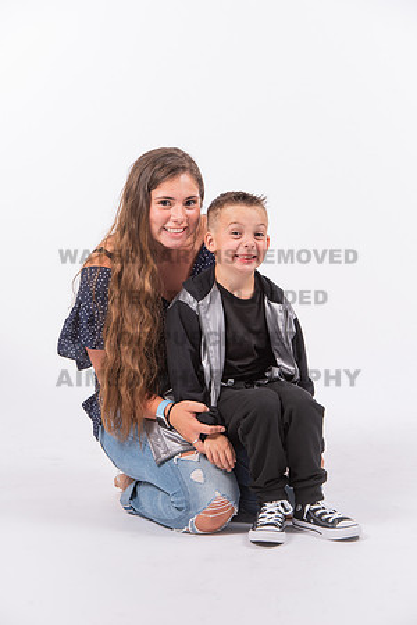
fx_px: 2172
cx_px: 208
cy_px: 312
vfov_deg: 16.4
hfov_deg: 11.0
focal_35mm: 125
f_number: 11
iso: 250
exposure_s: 1/160
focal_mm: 125
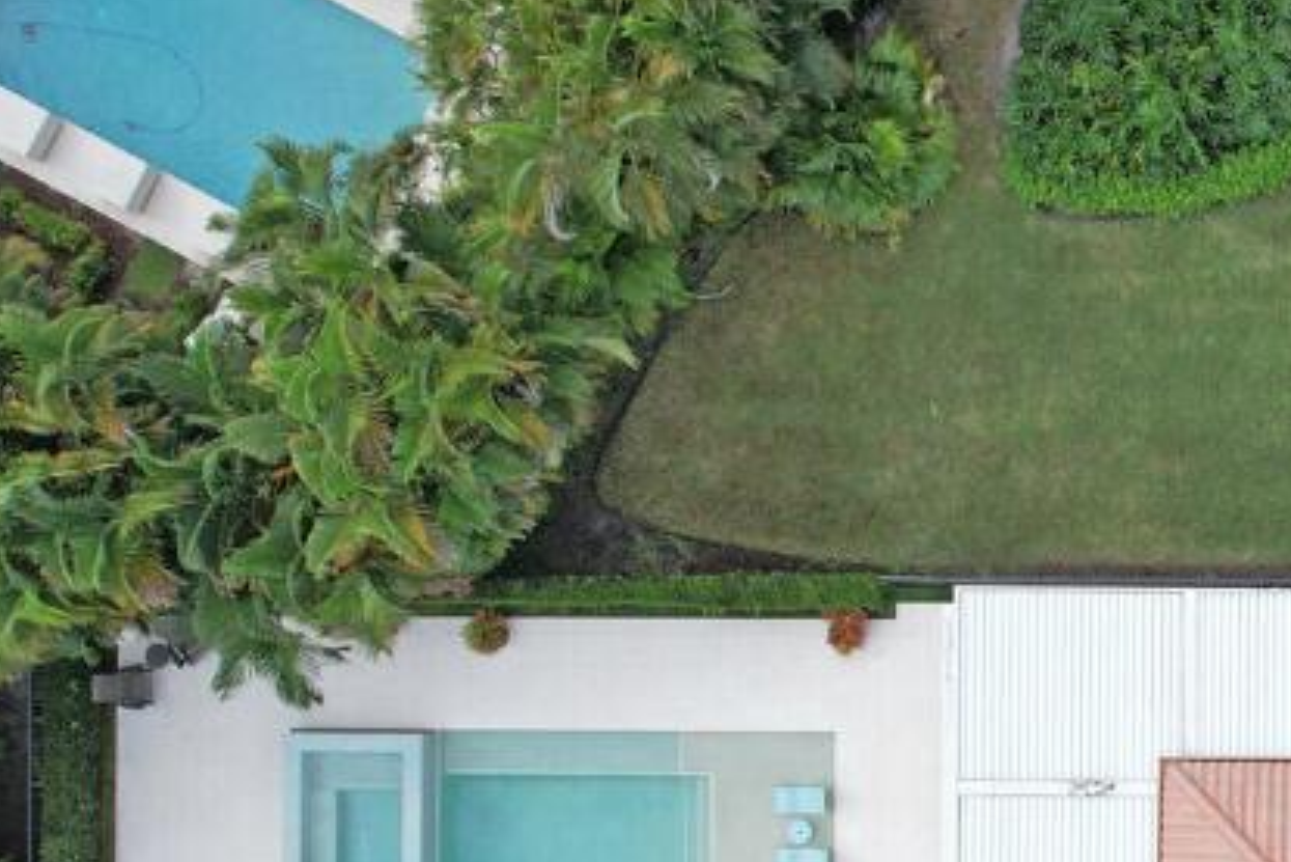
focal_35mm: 61
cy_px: 722
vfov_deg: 21.9
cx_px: 1269
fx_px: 2188
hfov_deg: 30.7
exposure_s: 1/1000
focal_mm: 8.38
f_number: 2.8
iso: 100
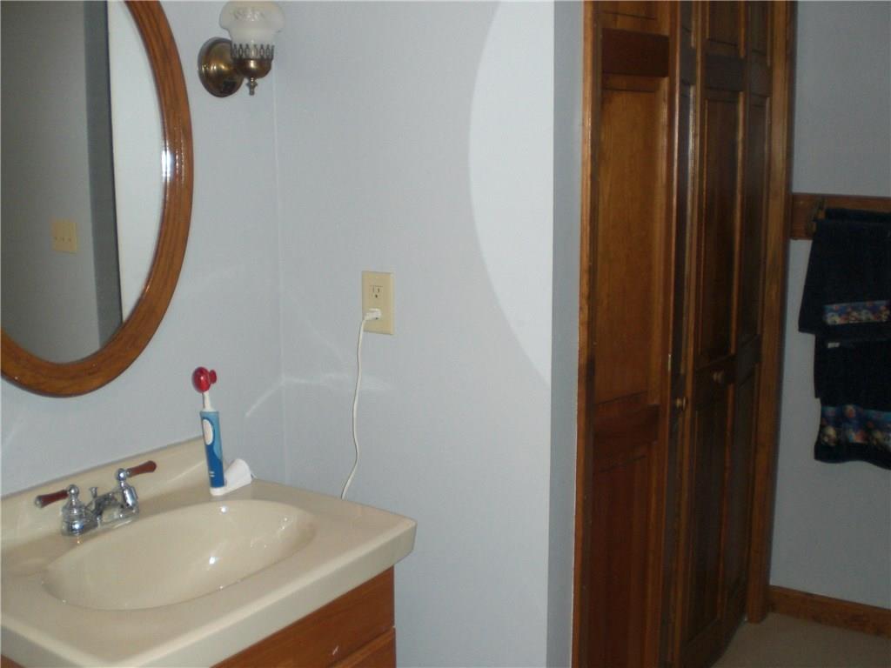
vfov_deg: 37.7
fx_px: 978
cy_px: 334
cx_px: 446
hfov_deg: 49.0
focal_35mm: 38
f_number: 3.1
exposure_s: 1/60
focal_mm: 6.3
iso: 200
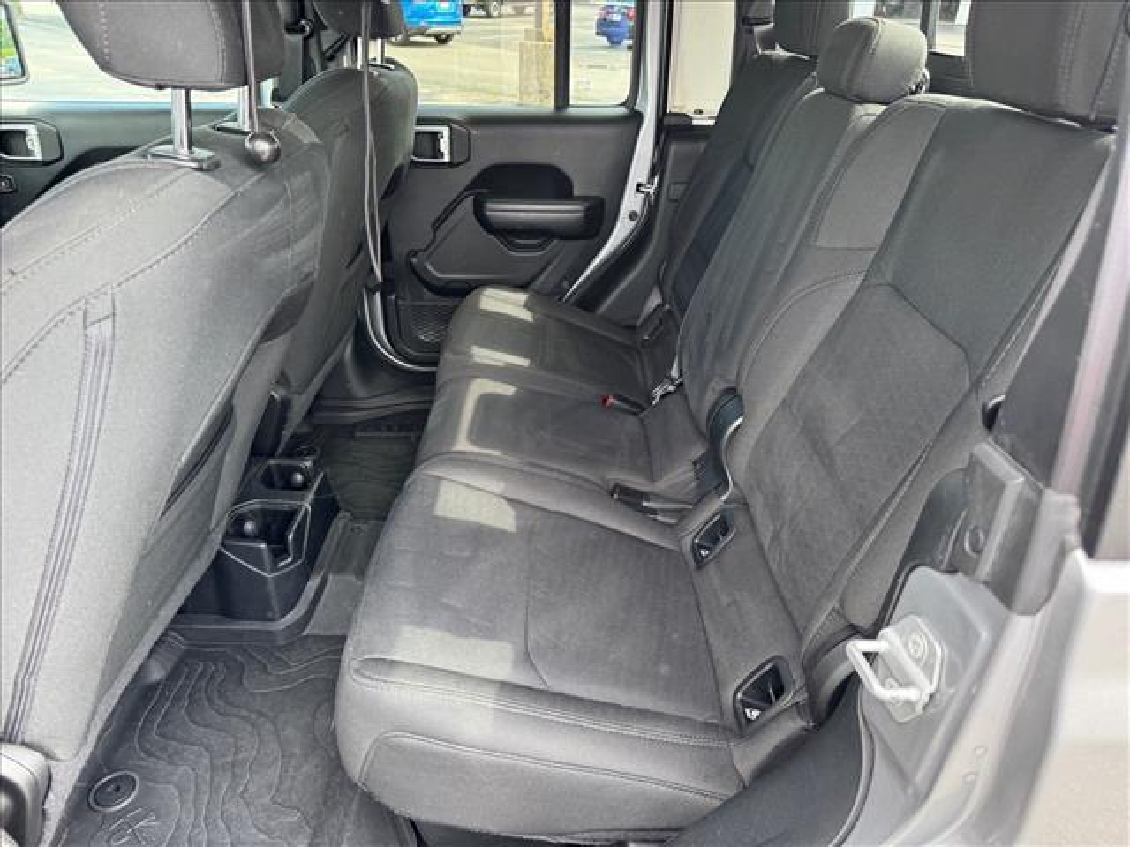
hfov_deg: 71.6
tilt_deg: -28.2
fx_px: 783
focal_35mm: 24
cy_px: 424
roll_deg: -3.1
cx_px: 565
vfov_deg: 56.8
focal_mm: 6.76
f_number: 1.78
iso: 125
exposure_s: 1/121
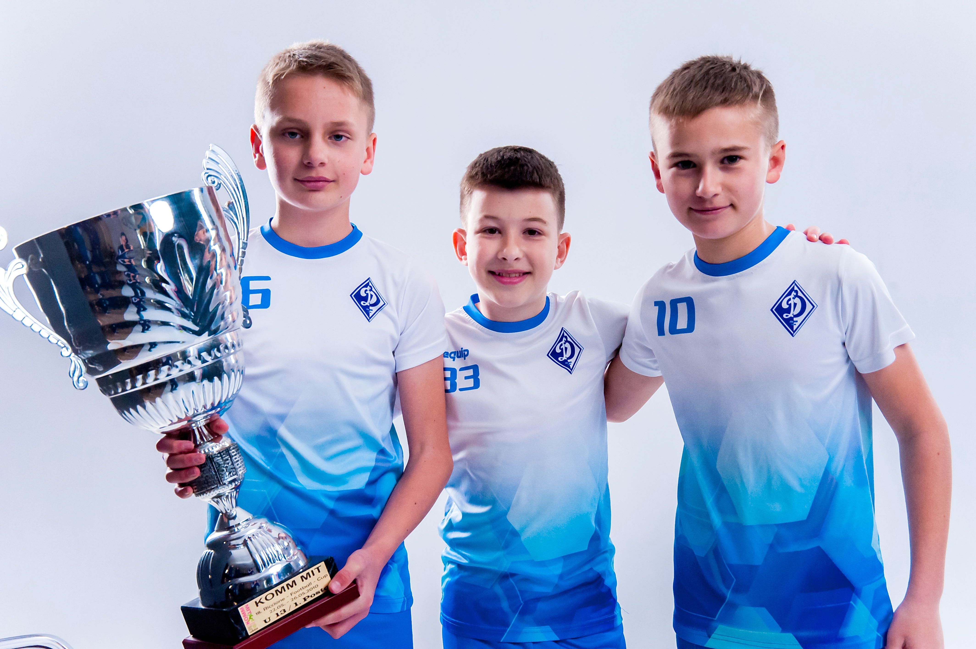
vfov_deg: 27.0
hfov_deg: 39.6
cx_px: 488
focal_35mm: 50
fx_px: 1355
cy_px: 324
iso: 3200
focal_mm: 50
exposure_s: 1/160
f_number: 8
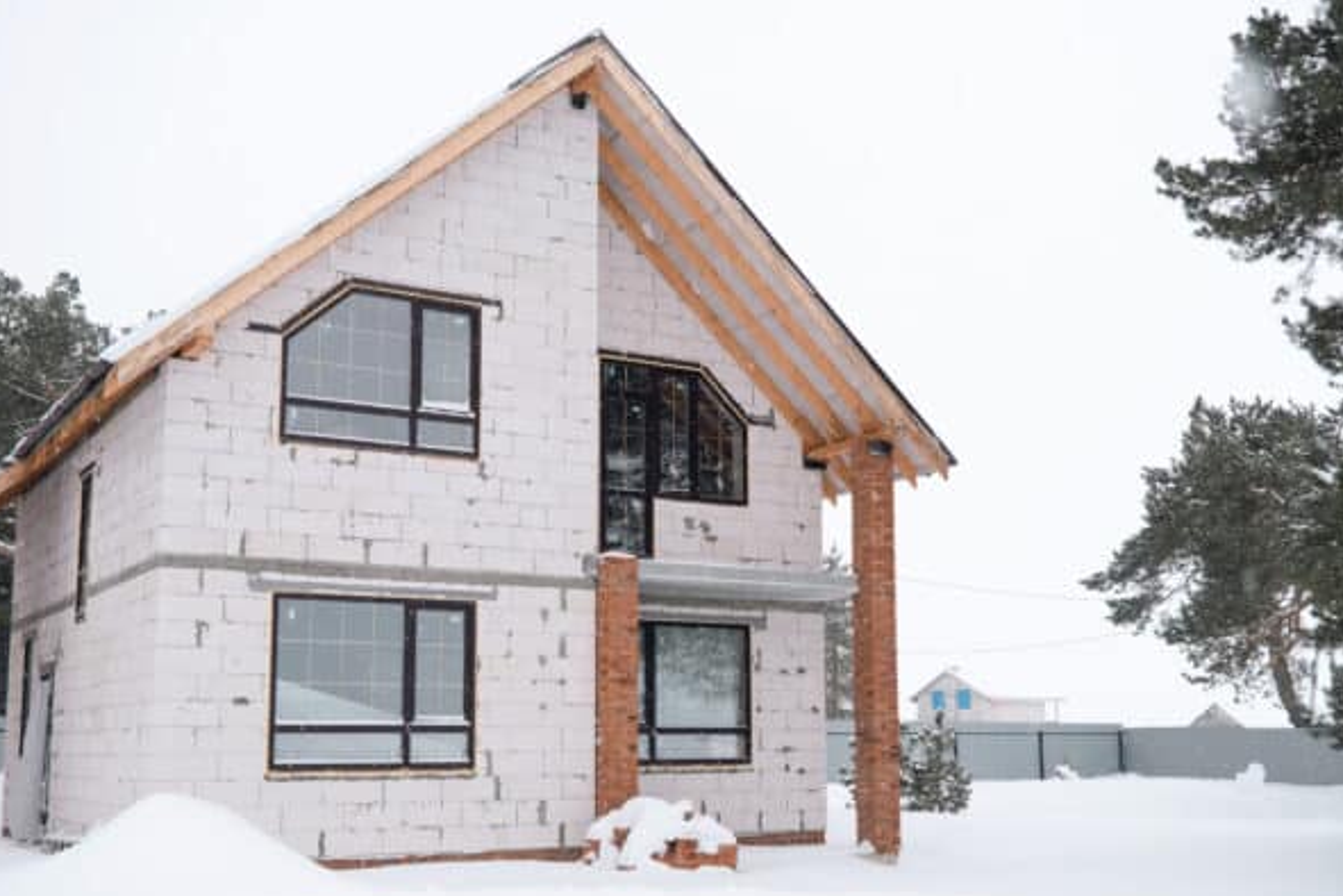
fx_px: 1455
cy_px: 528
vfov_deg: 34.1
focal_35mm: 39
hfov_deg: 49.5
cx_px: 700
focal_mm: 20.2
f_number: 4
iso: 200
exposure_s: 1/125
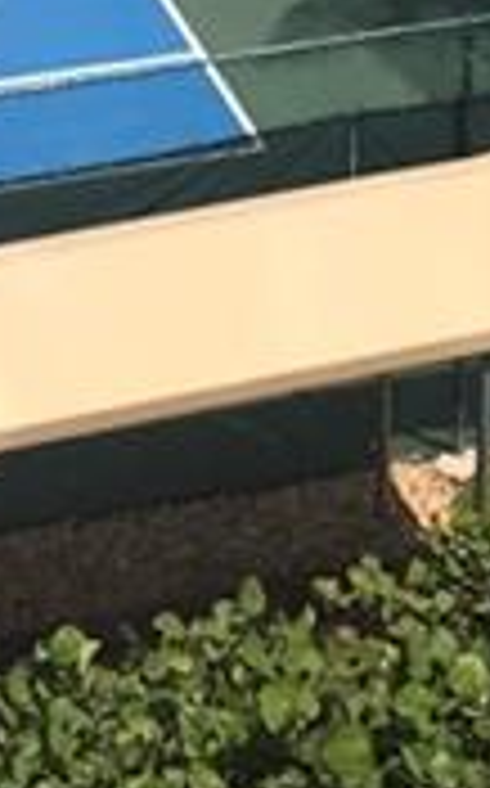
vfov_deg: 9.9
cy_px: -522
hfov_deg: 6.4
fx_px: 4370
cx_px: -166
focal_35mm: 204
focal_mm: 3.99
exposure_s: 1/3831
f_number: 1.8
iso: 20
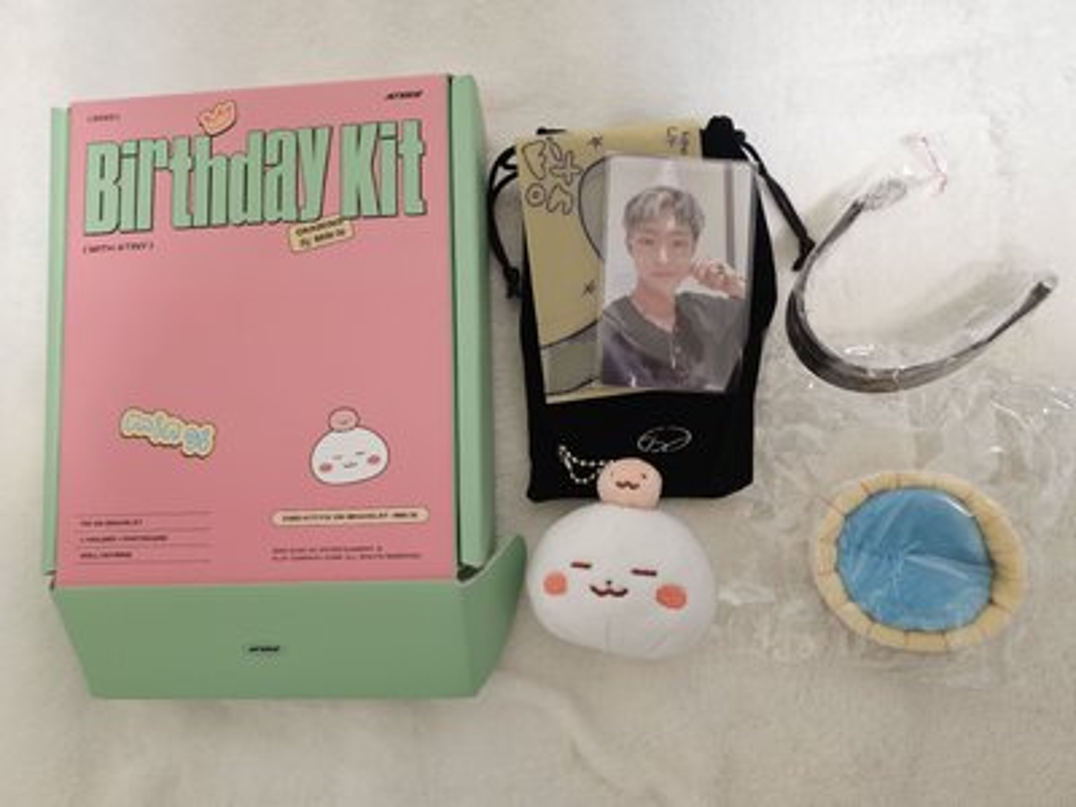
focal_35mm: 23
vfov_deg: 58.9
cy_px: 404
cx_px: 538
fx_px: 715
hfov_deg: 73.9
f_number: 1.7
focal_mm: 6.3
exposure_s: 1/30
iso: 640
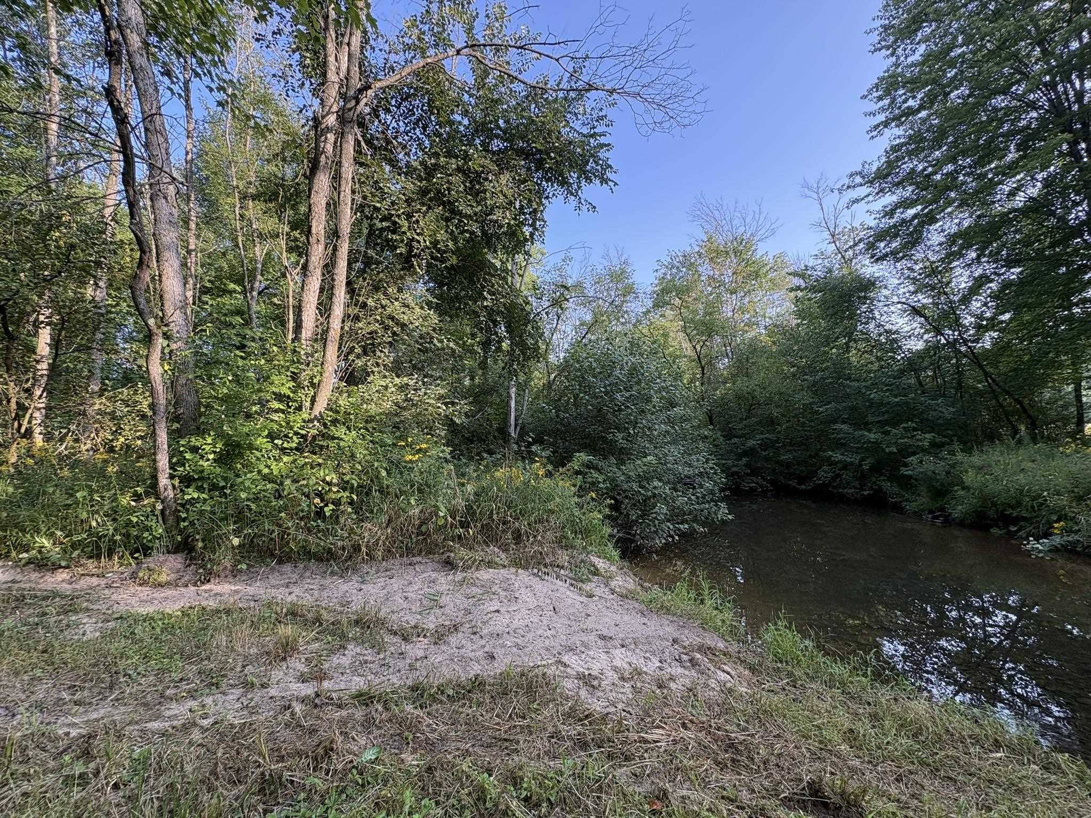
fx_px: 441
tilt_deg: +5.2
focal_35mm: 14
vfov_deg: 85.7
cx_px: 546
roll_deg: +0.9
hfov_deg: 102.1
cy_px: 409
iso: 64
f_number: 2.2
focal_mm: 2.22
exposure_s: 1/131
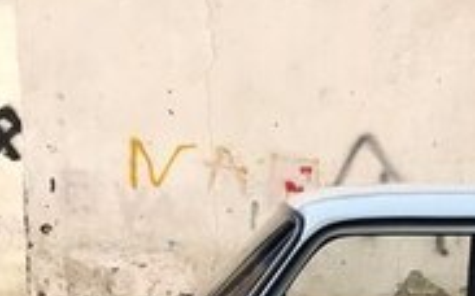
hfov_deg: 18.4
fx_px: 1436
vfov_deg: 11.4
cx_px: 436
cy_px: 422
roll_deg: +0.2
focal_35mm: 111
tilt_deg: -10.2
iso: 25
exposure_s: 1/493
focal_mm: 4.15
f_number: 2.2
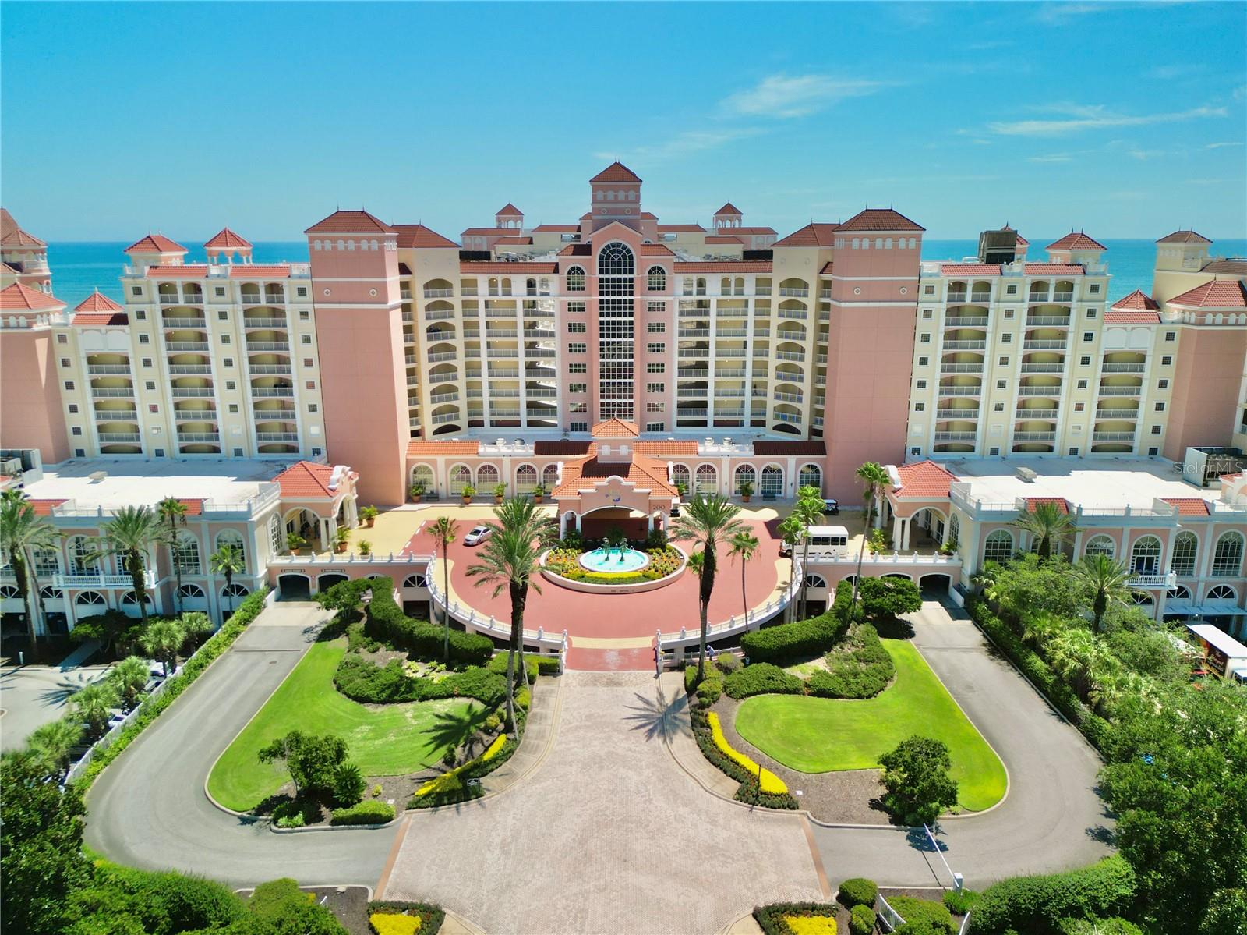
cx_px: 624
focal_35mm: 24
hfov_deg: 71.6
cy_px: 468
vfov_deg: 56.8
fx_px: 864
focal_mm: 6.72
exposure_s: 1/1600
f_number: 1.7
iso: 120
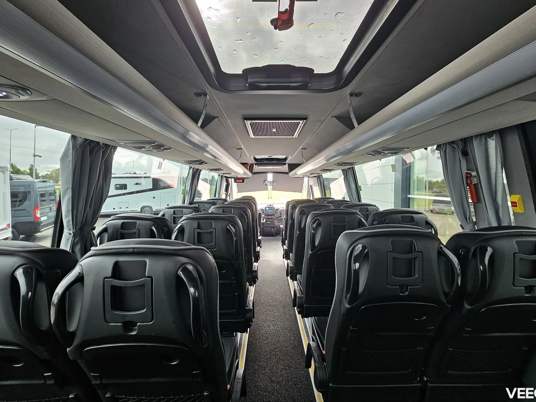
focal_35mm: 14
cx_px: 273
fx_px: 217
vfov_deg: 85.5
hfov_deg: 102.1
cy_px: 186
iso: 160
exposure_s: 1/50
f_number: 2.2
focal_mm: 2.2
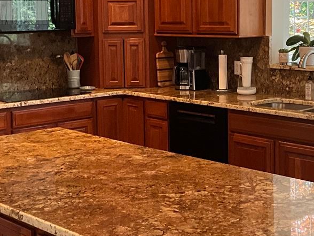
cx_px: 187
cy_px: 73
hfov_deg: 26.3
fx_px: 671
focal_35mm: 74
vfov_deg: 19.8
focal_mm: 3
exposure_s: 1/60
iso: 80
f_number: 1.8
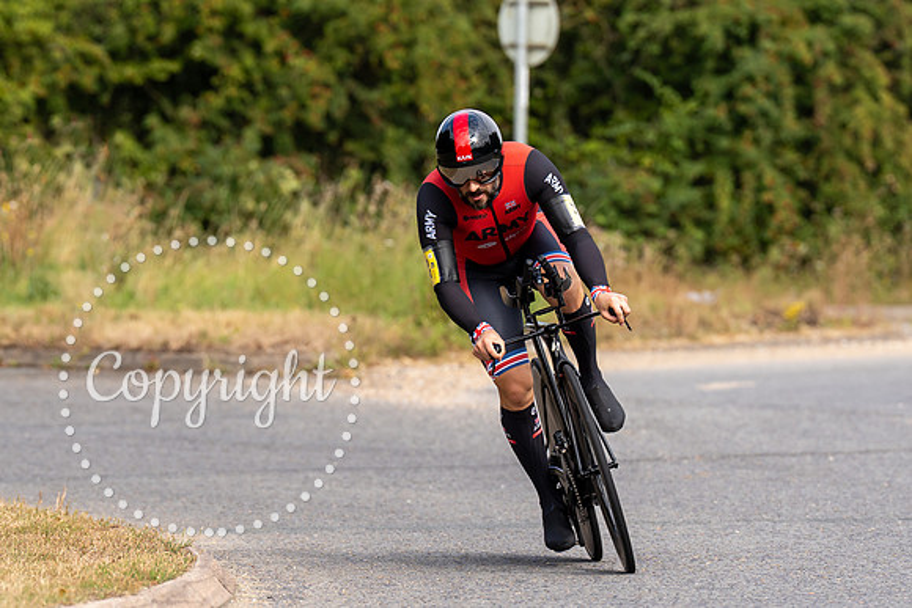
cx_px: 500
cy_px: 263
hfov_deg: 6.2
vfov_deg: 4.2
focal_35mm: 330
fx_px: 8361
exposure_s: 1/1000
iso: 200
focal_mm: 200
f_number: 4
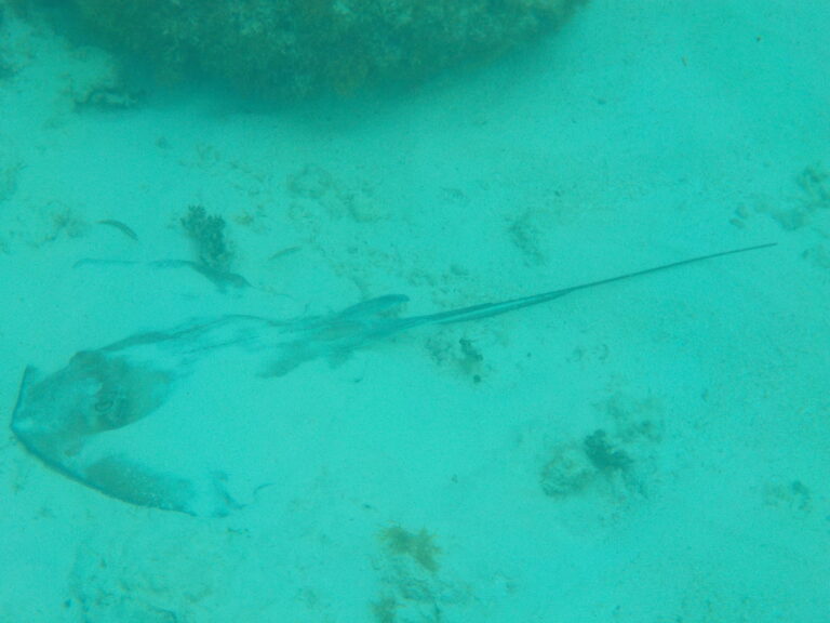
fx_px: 1702
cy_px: 312
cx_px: 415
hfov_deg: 27.4
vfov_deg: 20.7
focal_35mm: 71
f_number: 5.3
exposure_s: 1/200
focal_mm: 9.7
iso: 125
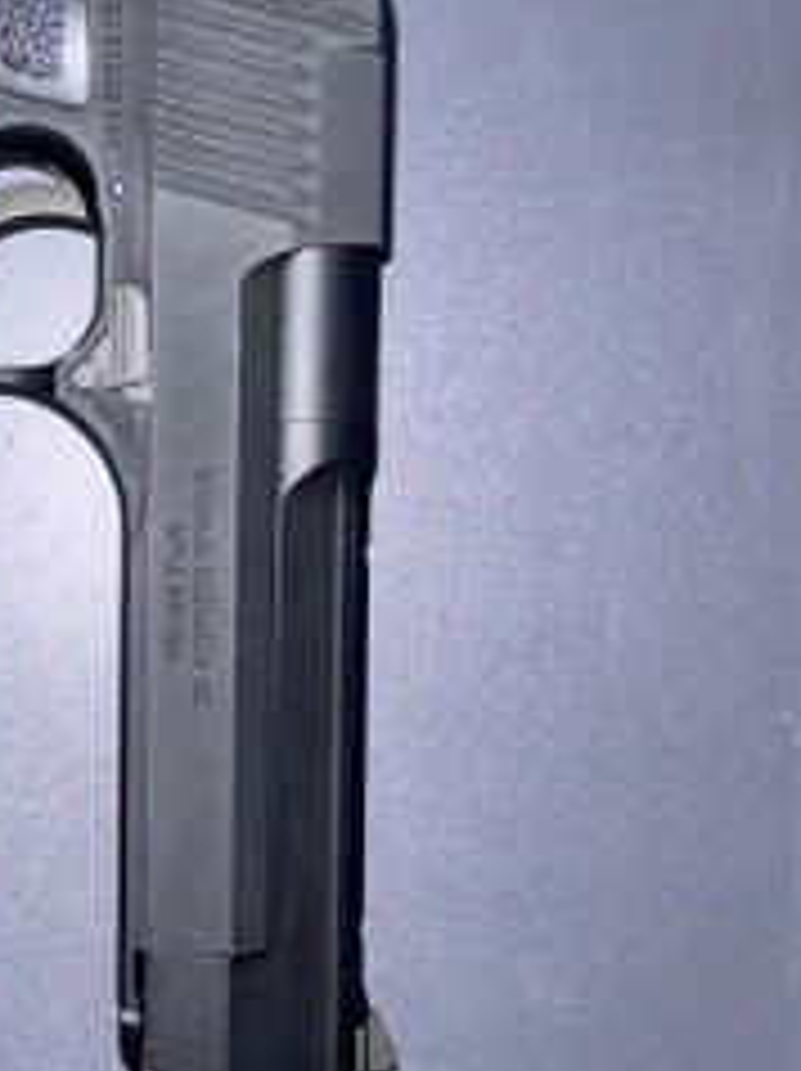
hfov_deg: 27.5
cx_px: 81
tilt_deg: -89.1
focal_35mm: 51
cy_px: 574
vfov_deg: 37.5
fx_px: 1576
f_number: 1.6
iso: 40
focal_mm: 5.96
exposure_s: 1/34
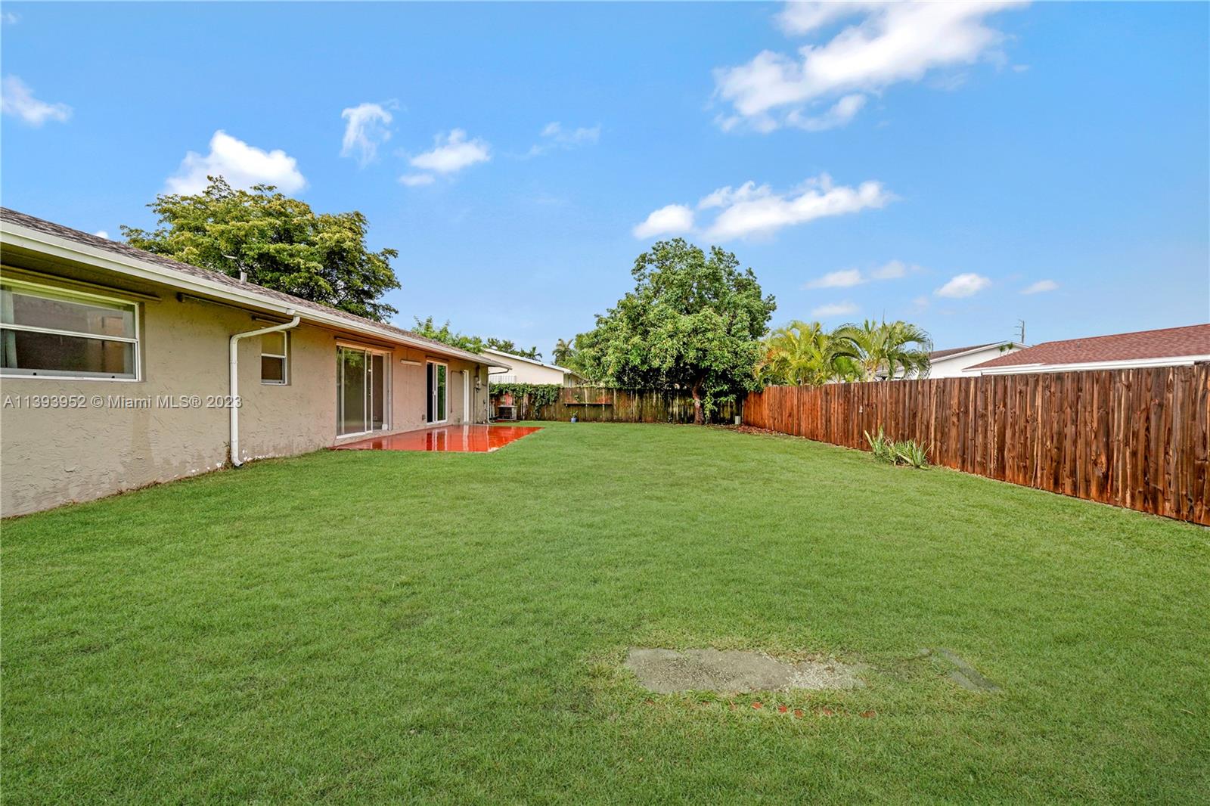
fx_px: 437
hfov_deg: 108.3
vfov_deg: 85.4
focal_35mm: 13
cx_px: 605
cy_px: 403
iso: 125
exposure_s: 1/30
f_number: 10
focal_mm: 13
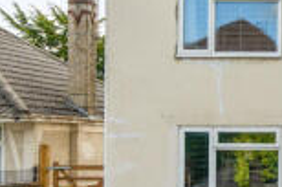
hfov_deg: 19.0
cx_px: 407
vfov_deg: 14.2
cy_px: 91
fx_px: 750
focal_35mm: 96
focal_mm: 21
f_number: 8
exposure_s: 1/800
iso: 400
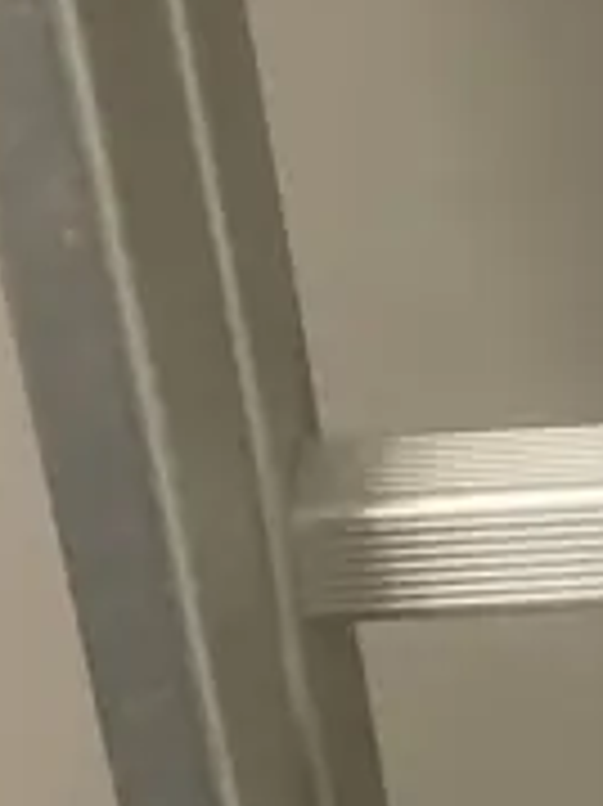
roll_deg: +1.2
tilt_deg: -43.3
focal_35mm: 160
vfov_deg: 12.3
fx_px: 3721
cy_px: 518
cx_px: 1210
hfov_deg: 8.7
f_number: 1.8
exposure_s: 1/50
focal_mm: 3.99
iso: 160
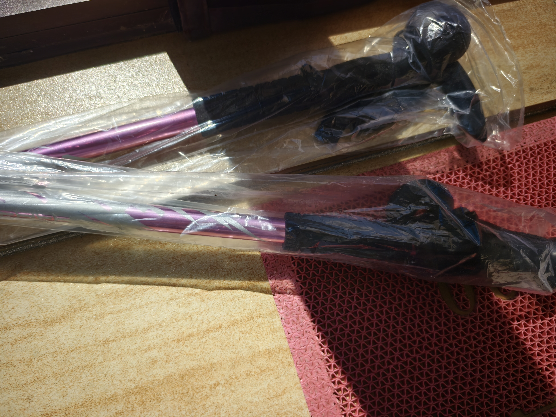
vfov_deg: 58.9
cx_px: 278
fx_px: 369
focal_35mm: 23
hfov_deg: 73.9
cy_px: 208
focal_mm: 5.6
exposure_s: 1/3125
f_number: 1.57
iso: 71
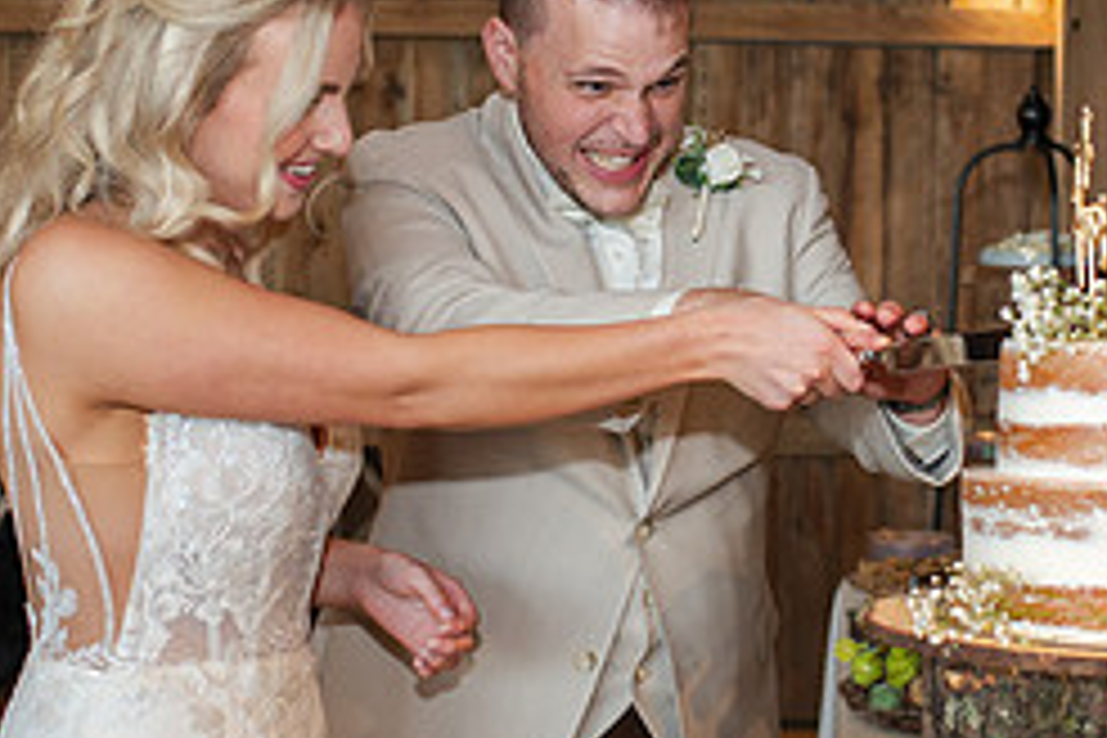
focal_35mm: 86
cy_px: 270
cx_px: 752
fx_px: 2644
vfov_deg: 15.9
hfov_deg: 23.5
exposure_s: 1/200
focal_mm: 35
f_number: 3.2
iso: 1000
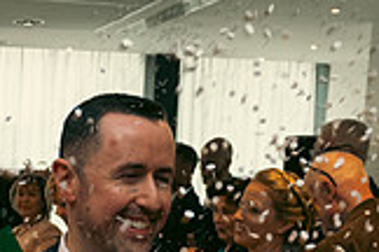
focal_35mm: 86
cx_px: -2
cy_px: 393
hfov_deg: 22.7
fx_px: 905
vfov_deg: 14.6
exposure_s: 1/160
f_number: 3.5
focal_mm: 24
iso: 640
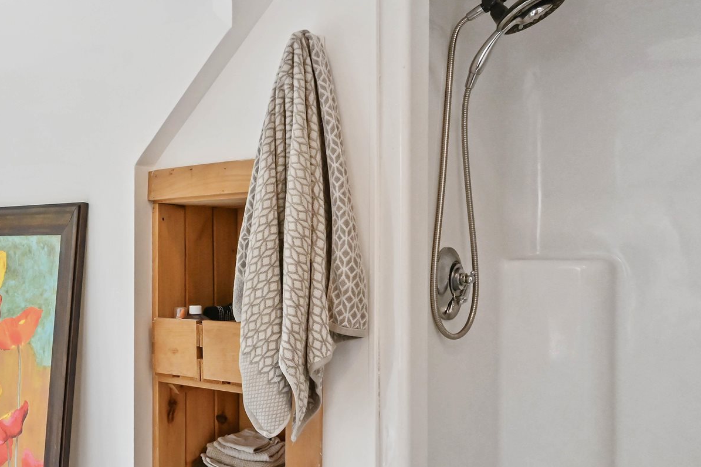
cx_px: 53
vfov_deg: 36.5
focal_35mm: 36
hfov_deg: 47.1
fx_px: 701
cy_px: 307
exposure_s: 1/200
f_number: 14
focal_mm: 14
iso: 2000
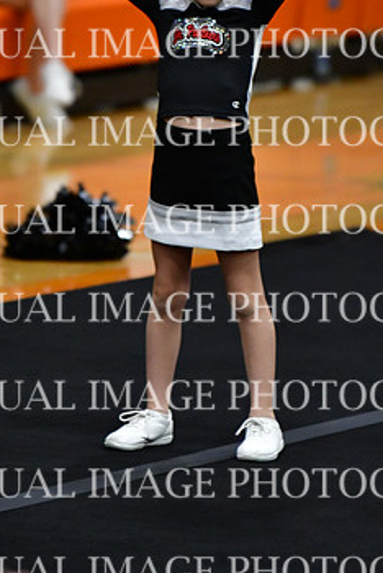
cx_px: 217
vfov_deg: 4.1
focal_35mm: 497
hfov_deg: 2.8
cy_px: 175
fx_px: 7915
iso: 4000
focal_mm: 200
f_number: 2.8
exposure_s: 1/800
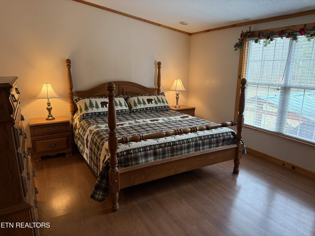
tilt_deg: -12.6
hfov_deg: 71.6
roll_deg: +0.1
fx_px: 218
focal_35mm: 24
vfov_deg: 56.8
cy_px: 118
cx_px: 158
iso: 200
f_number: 1.78
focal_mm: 6.76
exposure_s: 1/60
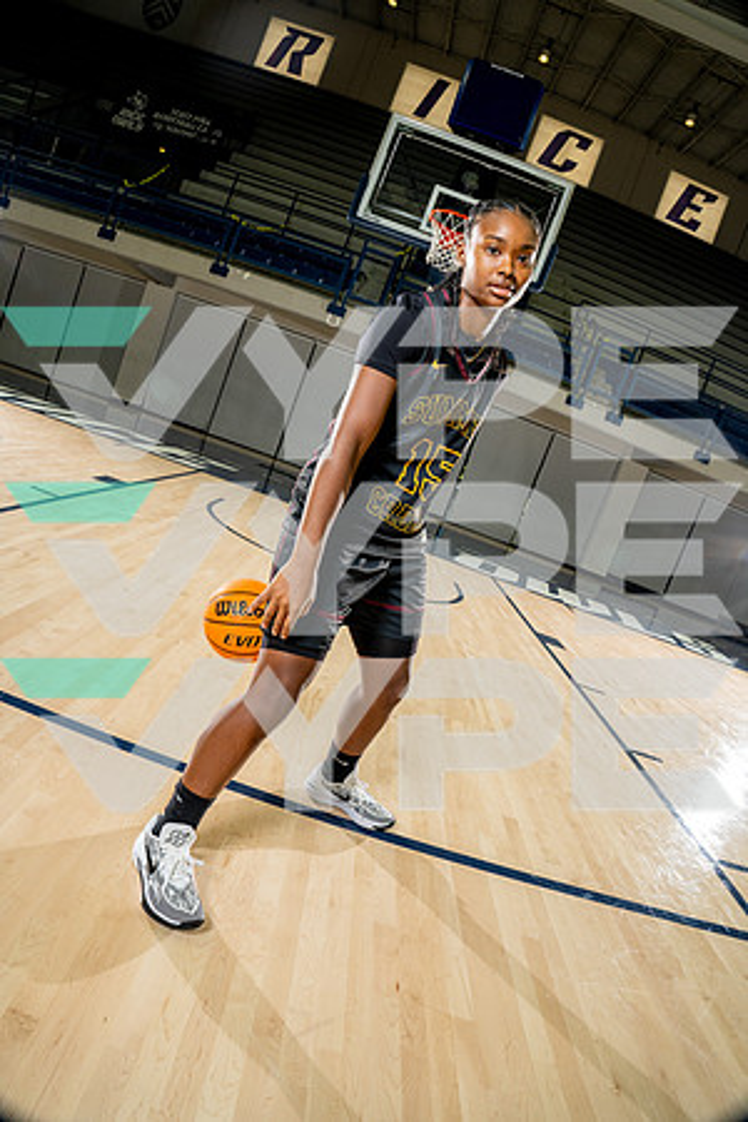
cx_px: 374
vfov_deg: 84.0
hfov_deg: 61.9
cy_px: 561
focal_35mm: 20
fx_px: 623
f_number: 8
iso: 640
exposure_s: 1/250
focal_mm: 20
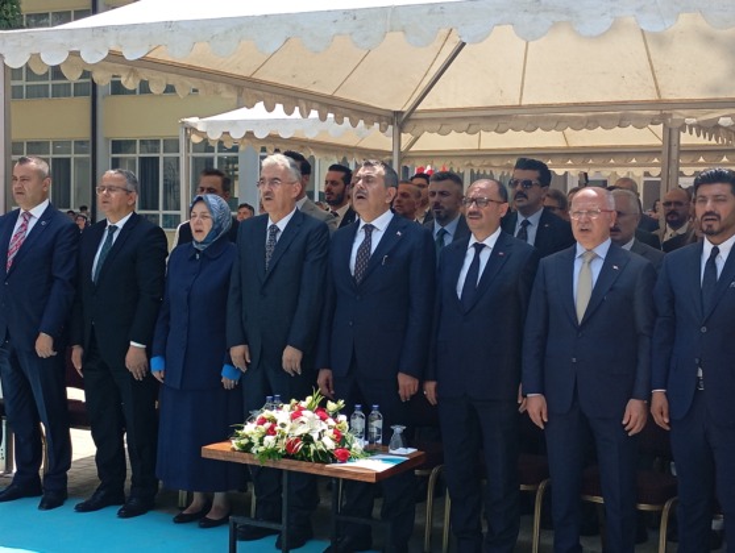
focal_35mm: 57
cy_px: 276
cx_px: 368
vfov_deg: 25.7
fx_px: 1212
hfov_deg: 33.7
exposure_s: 1/215
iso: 100
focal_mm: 4.27
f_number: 1.8
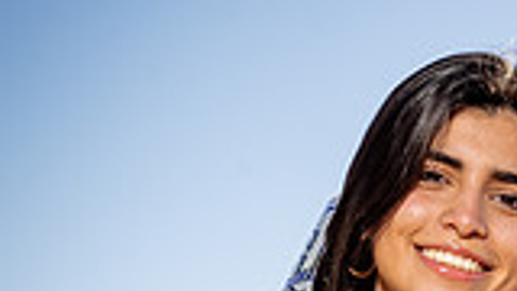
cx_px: 375
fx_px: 2426
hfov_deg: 12.1
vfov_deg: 6.5
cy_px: 689
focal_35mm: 177
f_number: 7.1
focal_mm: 60
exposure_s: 1/250
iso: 100
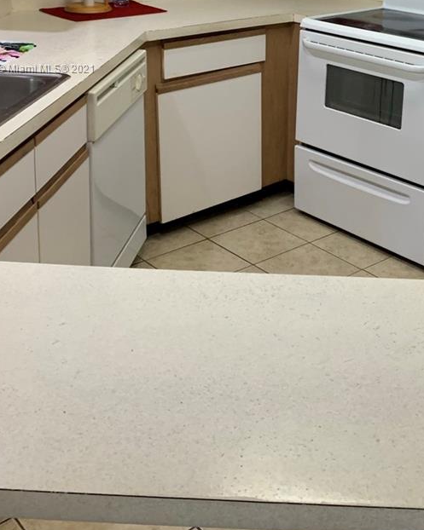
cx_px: 322
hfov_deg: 30.3
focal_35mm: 49
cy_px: 69
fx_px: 769
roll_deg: -2.3
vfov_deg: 36.1
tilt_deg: -12.9
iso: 160
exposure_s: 1/60
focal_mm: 4.25
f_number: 1.8
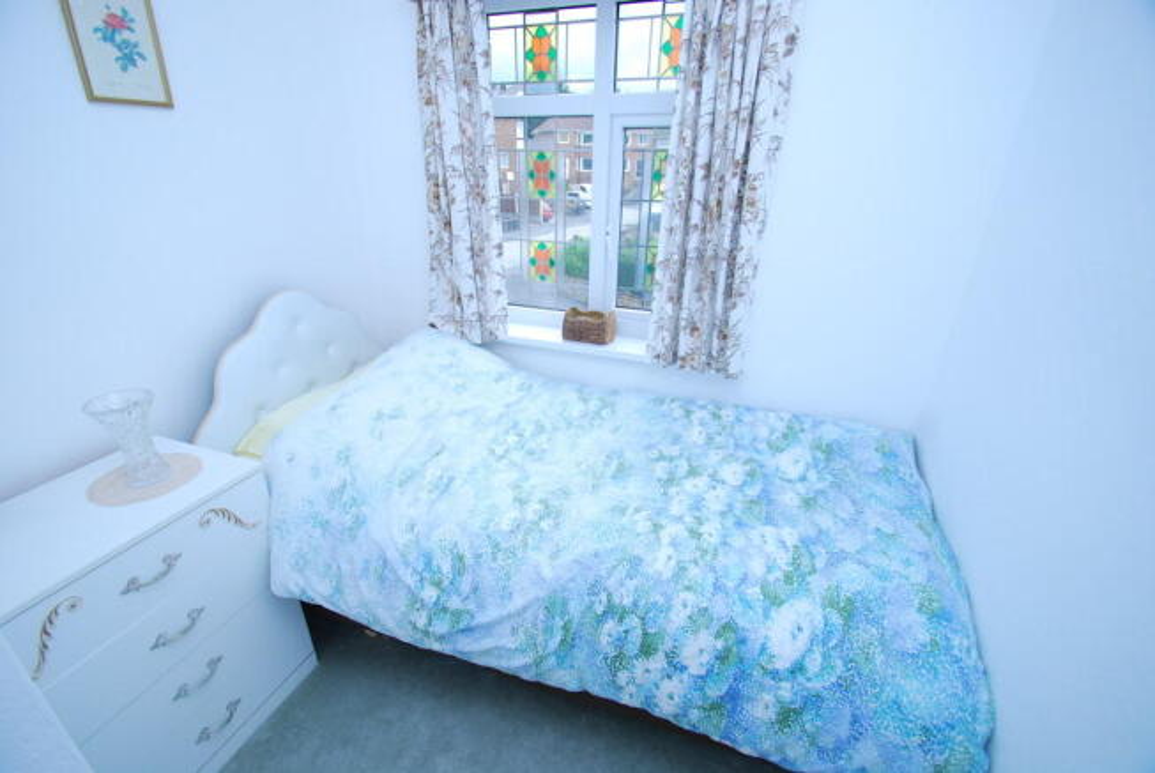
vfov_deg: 77.5
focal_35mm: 15
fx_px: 482
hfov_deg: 100.3
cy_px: 386
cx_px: 578
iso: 200
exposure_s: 1/200
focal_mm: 10
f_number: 4.5
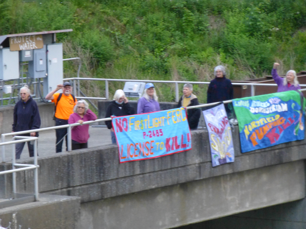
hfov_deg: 8.6
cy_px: 114
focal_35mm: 231
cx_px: 153
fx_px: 2042
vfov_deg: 6.4
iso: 800
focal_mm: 41.3
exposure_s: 1/60
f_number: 5.6
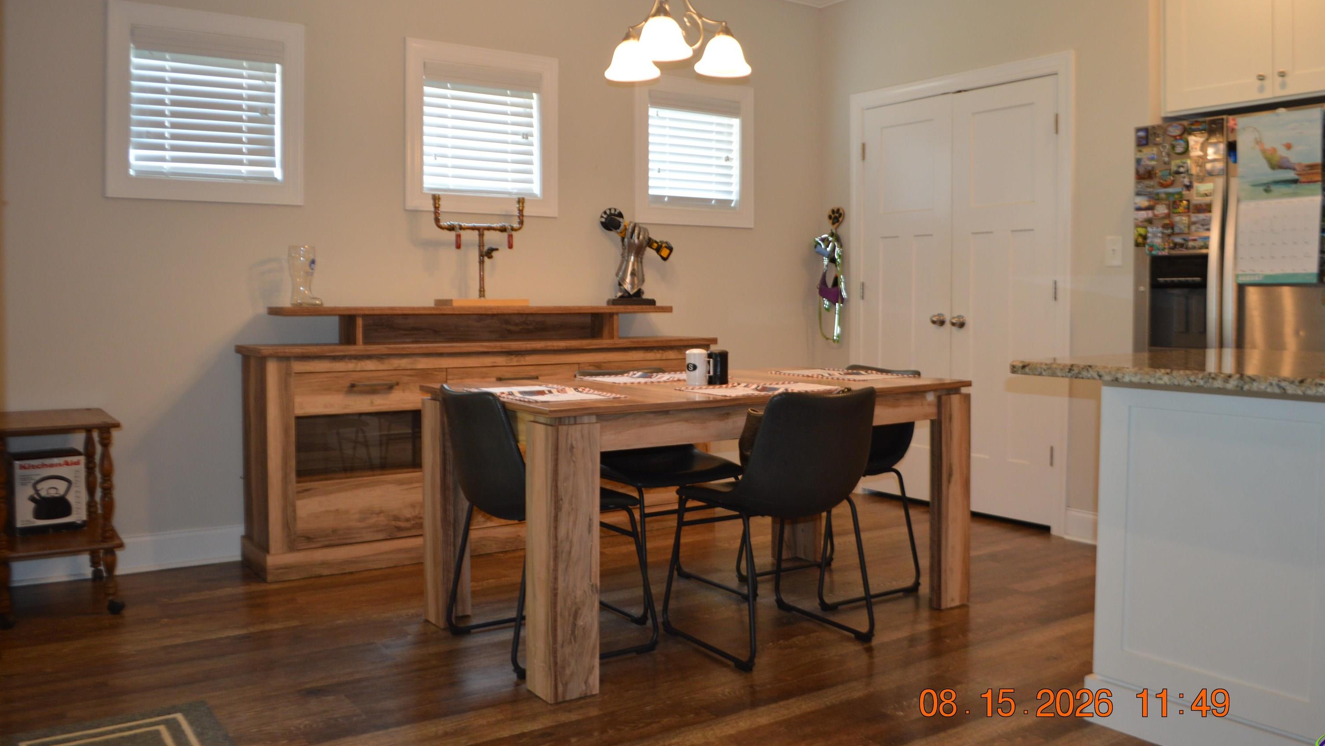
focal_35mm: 29
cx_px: 678
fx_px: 1019
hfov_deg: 66.1
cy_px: 319
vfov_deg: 40.1
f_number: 3.5
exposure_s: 1/60
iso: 500
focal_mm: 18
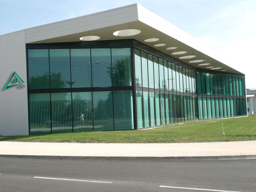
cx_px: 128
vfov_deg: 28.6
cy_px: 96
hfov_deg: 37.5
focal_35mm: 51
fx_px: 377
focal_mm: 8.44
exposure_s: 1/320
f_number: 5.1
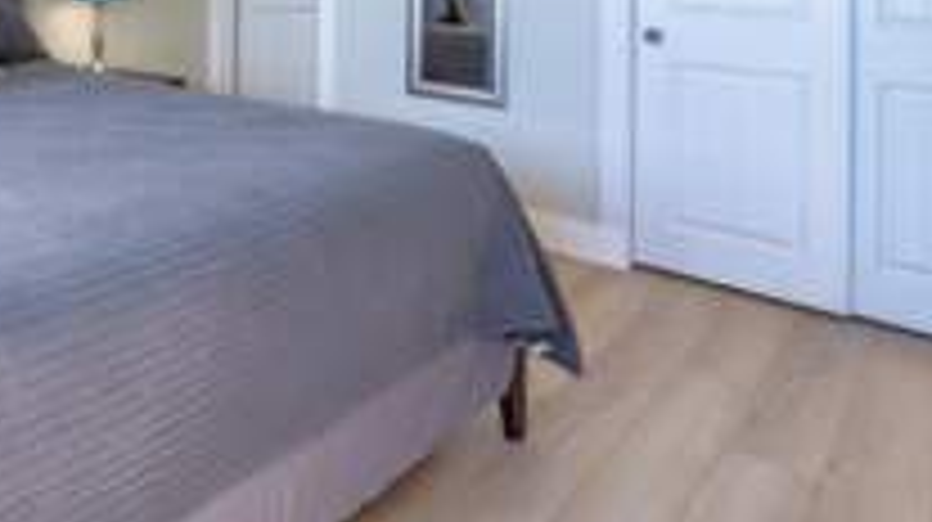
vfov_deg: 30.9
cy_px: -50
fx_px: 839
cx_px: 72
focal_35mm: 34
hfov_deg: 50.6
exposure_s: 1/60
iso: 100
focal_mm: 14
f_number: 8
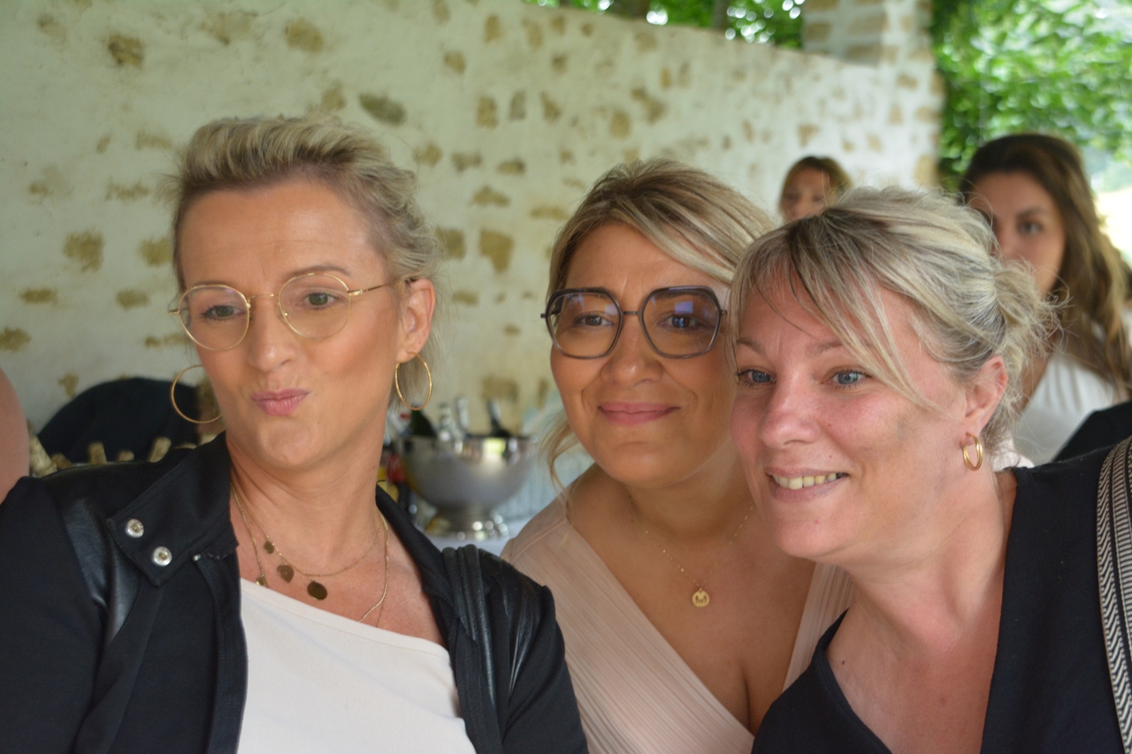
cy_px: 377
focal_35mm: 60
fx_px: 1886
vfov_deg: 22.6
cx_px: 566
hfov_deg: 33.4
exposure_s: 1/30
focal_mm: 40
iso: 1250
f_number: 4.8
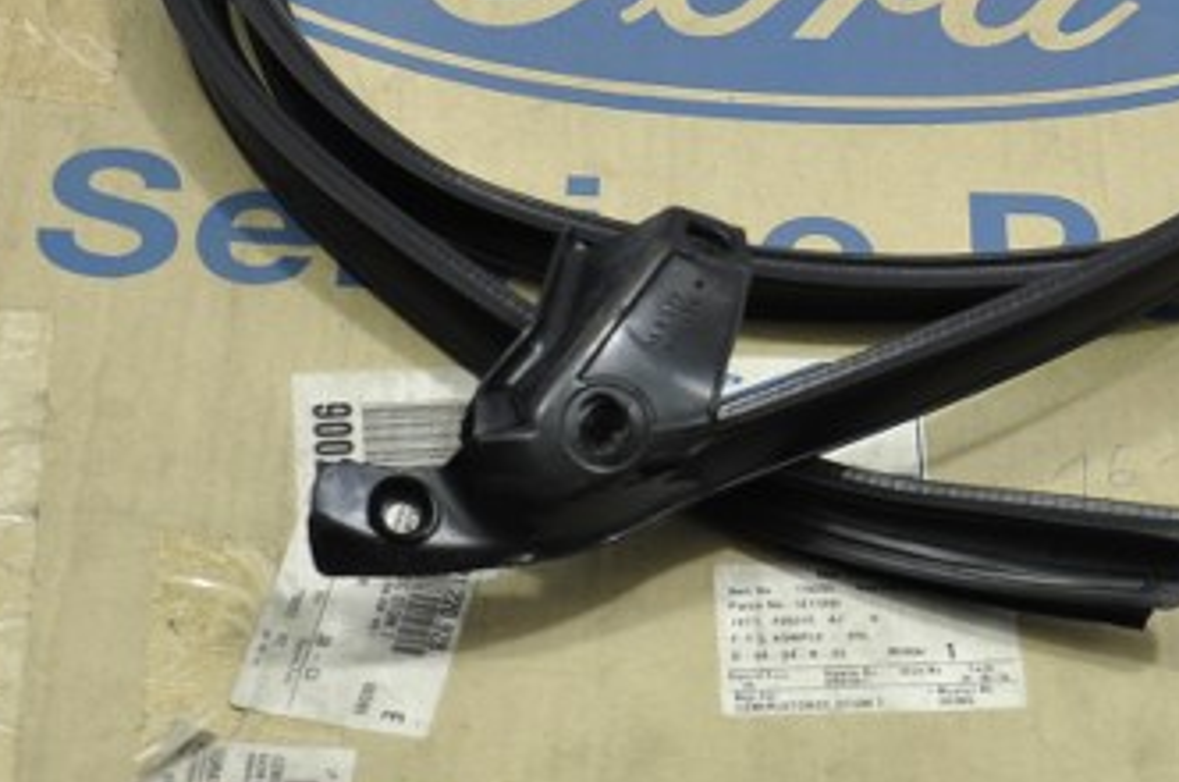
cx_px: 806
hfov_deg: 17.9
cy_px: 199
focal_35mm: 114
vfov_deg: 11.9
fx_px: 3726
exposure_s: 1/40
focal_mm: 28
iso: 280
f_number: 4.5
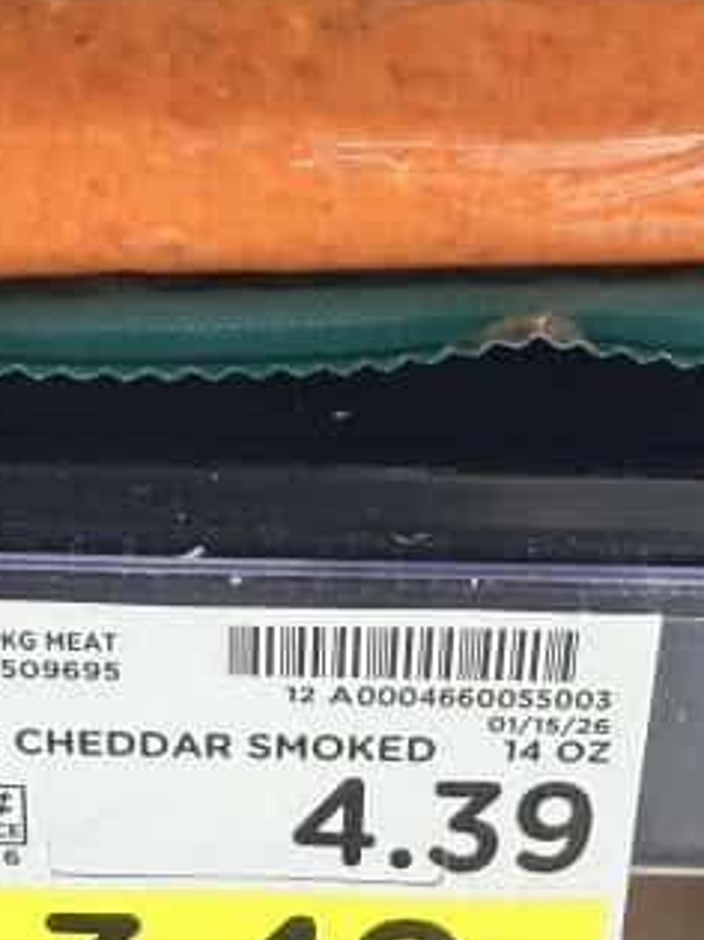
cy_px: 292
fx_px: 2117
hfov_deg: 18.9
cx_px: 265
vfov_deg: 24.9
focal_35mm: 78
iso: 200
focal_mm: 2.2
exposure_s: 1/121
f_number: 2.2
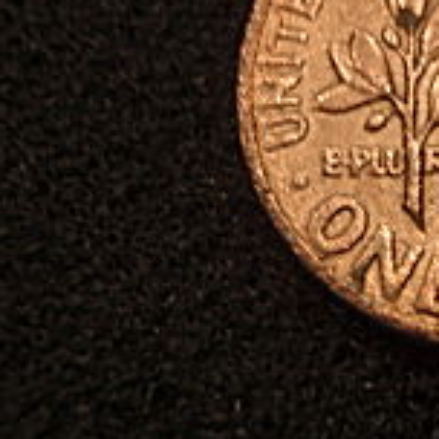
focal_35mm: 84
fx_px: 1205
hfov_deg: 19.8
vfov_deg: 20.2
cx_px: 482
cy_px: 46
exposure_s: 1/5
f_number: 4.1
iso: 64
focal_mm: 6.53
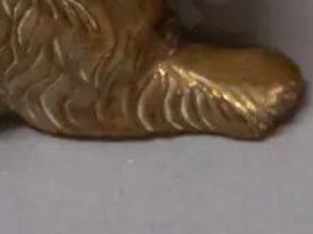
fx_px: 2006
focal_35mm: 222
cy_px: -160
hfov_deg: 8.8
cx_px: 381
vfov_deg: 6.6
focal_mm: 25
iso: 3200
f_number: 5.6
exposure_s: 1/200
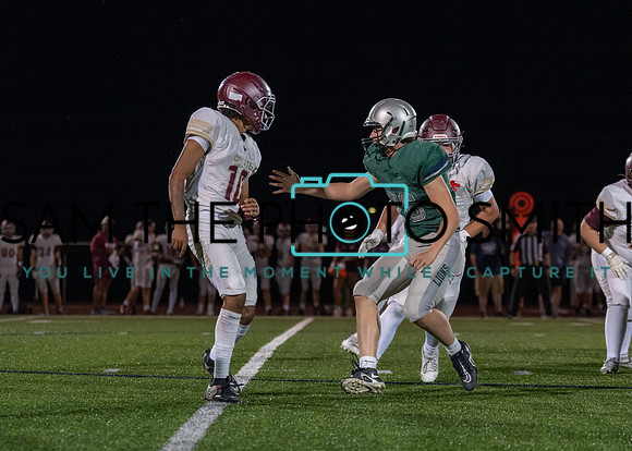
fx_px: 2907
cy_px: 223
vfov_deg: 8.9
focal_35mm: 162
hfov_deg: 12.4
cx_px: 372
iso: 2000
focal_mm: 96
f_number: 2.8
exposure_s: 1/1000
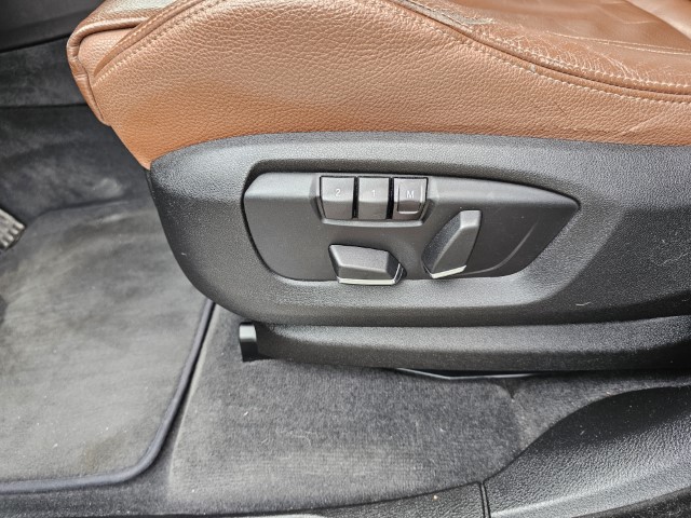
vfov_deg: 58.9
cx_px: 346
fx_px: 459
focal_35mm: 23
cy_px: 259
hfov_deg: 73.9
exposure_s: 1/180
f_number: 1.7
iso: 200
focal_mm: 6.3
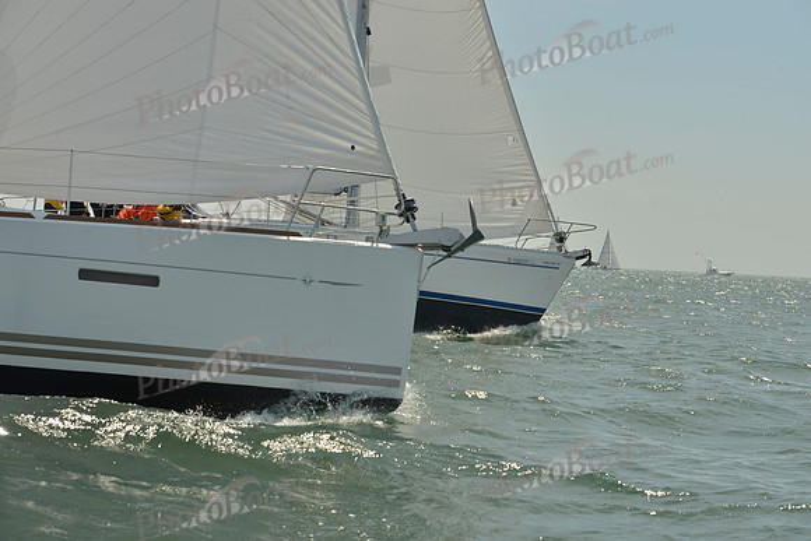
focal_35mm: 70
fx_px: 1577
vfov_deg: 19.5
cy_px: 270
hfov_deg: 28.8
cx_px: 406
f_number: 8
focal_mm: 70
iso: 200
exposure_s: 1/1250
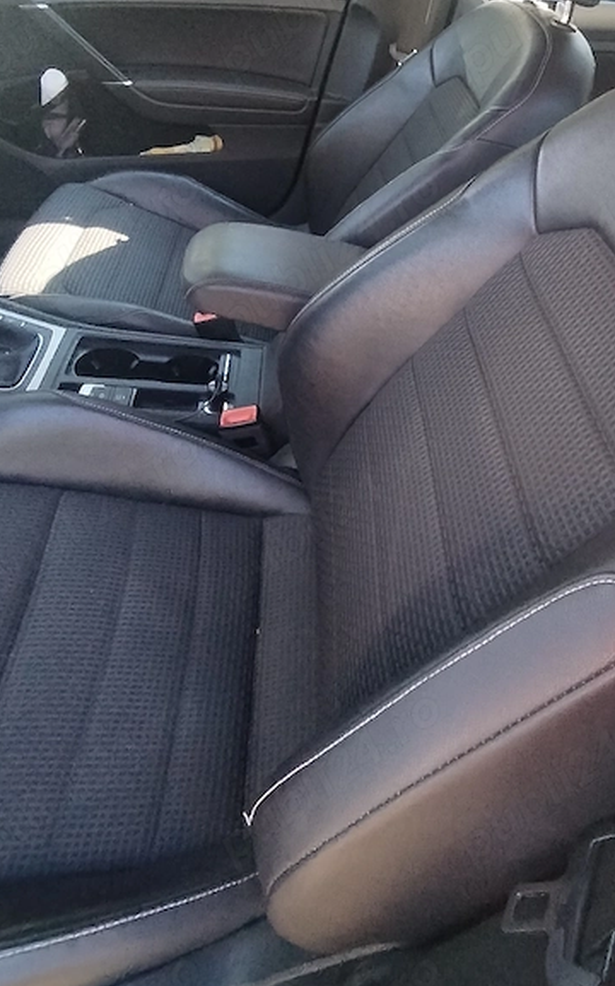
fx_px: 671
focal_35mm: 25
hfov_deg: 47.7
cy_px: 311
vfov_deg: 70.0
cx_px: 448
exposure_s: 1/100
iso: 142
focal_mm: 1.42
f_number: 2.2
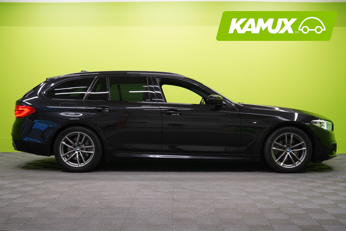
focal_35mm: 45
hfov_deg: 43.6
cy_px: 116
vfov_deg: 29.9
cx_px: 173
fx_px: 432
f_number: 4.5
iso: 400
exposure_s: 1/30
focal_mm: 45
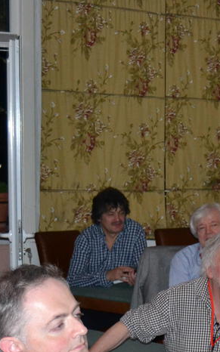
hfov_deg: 10.2
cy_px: 277
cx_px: 290
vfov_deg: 16.5
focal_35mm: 126
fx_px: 1209
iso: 1600
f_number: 4.5
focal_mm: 32
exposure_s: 1/60
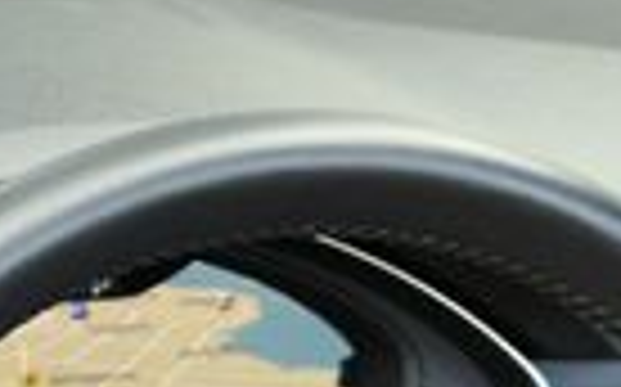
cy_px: 891
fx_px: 2875
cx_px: 387
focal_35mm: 170
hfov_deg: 12.3
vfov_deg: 7.3
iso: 500
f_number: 3.5
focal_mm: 18
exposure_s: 1/250
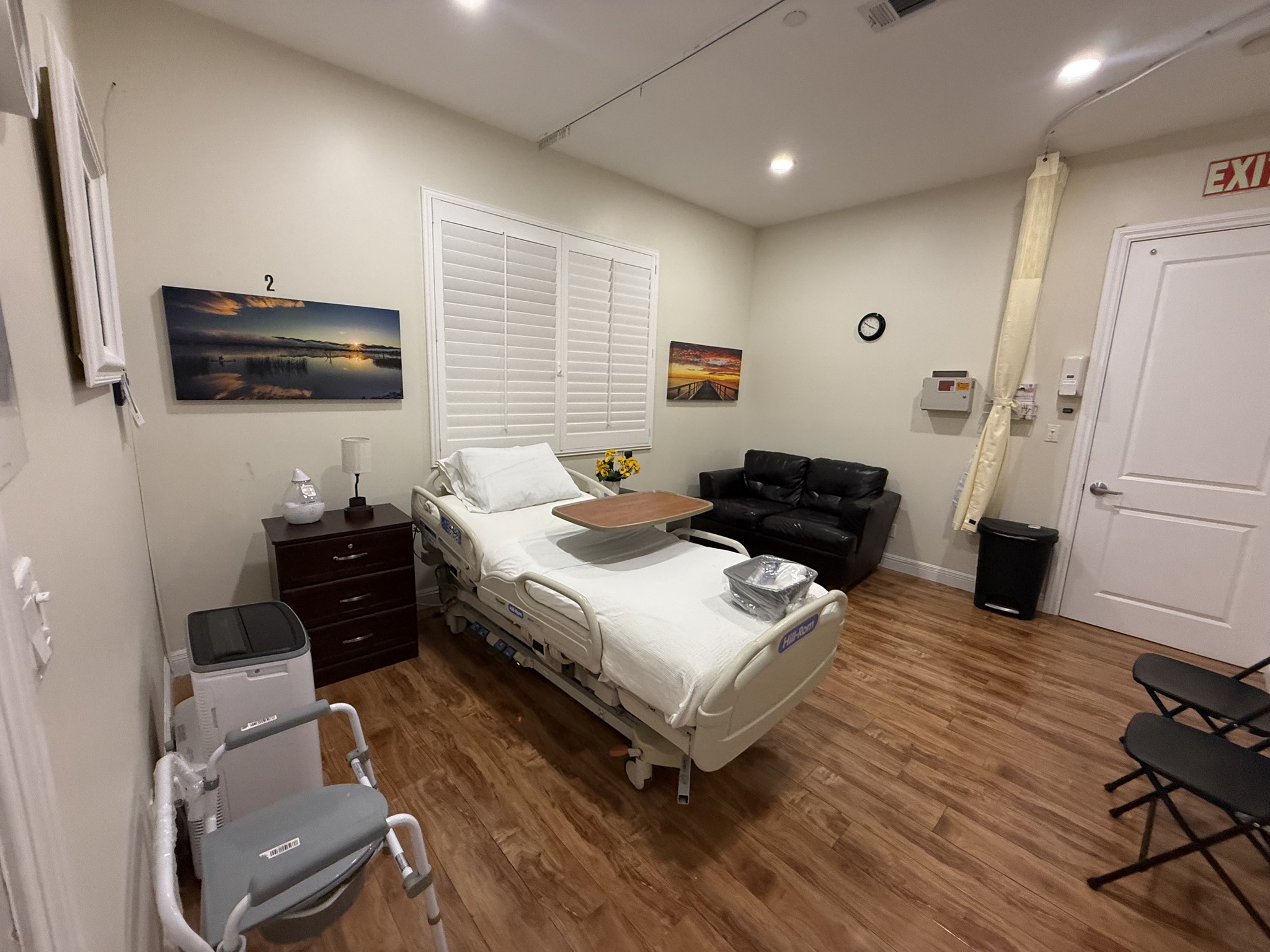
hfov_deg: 102.1
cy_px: 476
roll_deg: -2.6
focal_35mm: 14
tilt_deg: -11.6
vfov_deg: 85.7
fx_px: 514
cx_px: 635
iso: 320
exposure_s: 1/120
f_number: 2.2
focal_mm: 2.22
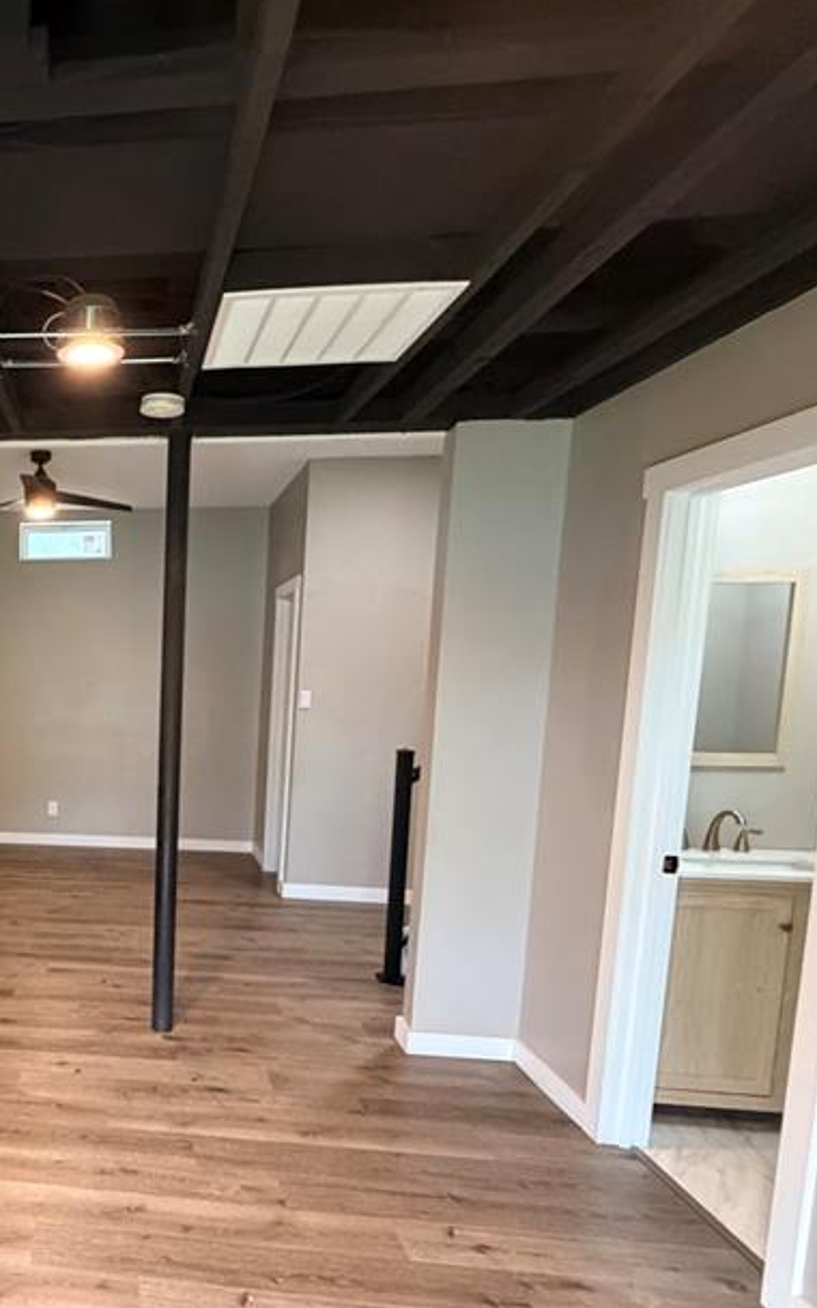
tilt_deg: -7.7
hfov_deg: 42.5
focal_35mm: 25
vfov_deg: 71.9
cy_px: 777
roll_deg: -0.3
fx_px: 891
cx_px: 0
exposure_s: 1/60
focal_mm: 2.22
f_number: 2.2
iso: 640
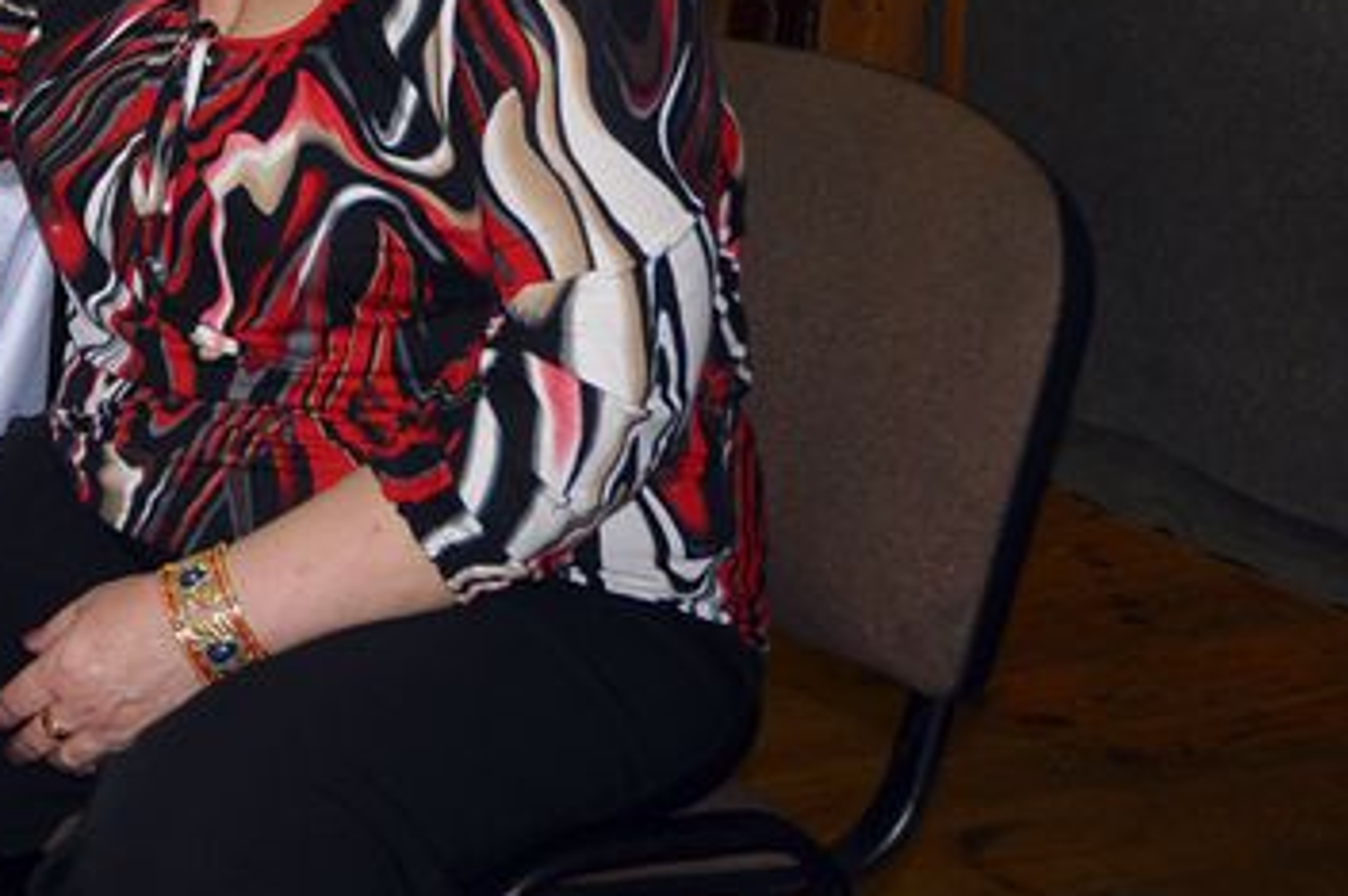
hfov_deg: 21.9
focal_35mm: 87
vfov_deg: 15.4
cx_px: -207
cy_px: -10
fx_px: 3255
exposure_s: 1/60
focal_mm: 24
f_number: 3.8
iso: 500
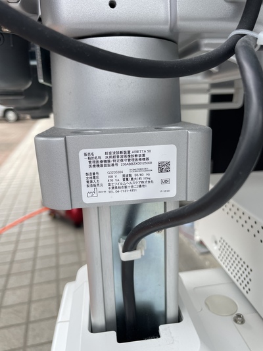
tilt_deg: -16.1
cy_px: 176
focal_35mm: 26
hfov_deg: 53.0
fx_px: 264
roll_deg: +1.9
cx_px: 132
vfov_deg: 67.3
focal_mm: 4.2
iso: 32
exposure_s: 1/511
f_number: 1.6
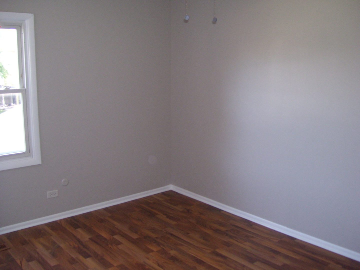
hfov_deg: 50.1
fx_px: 385
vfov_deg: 38.7
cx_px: 180
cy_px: 135
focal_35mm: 37
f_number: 2.7
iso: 125
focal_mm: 6
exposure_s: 1/60
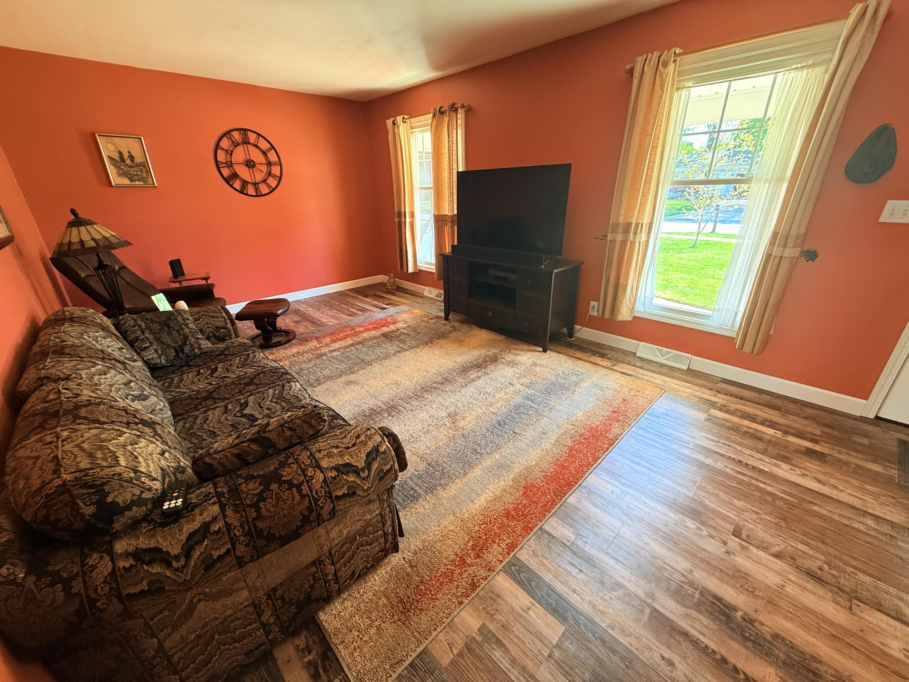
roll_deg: +1.6
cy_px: 341
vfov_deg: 85.7
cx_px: 454
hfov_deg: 102.1
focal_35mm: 14
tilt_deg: -22.7
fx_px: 368
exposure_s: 1/60
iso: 400
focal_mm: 2.22
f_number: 2.2
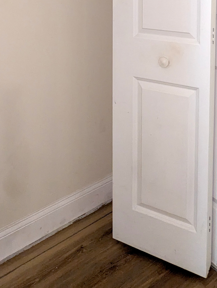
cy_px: -16
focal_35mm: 39
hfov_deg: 36.6
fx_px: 325
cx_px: 142
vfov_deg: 40.3
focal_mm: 2.35
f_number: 2.2
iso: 1036
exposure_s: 1/60
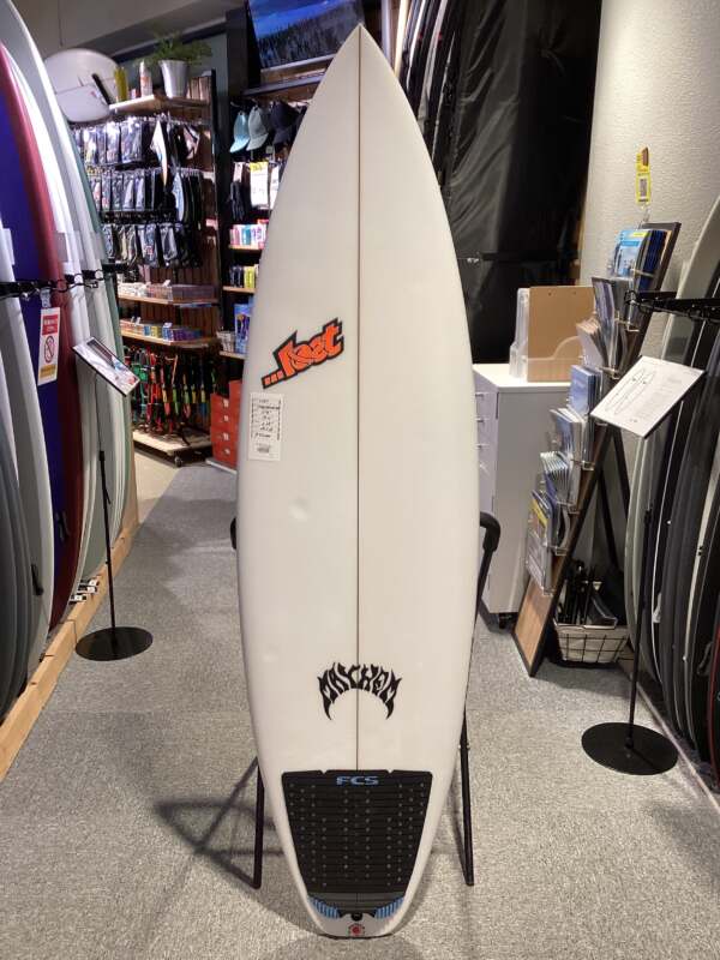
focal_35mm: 31
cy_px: 480
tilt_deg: -16.6
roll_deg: -0.2
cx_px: 360
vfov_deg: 58.4
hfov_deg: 45.4
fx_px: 860
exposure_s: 1/50
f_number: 2.4
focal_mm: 3.3
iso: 64
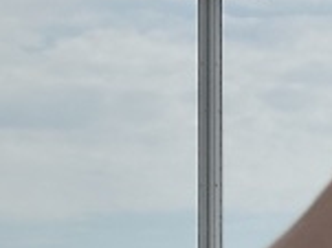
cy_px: 288
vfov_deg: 7.3
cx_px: 662
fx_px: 1945
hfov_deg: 9.2
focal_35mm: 203
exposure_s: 1/13699
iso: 64
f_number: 1.78
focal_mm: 6.86
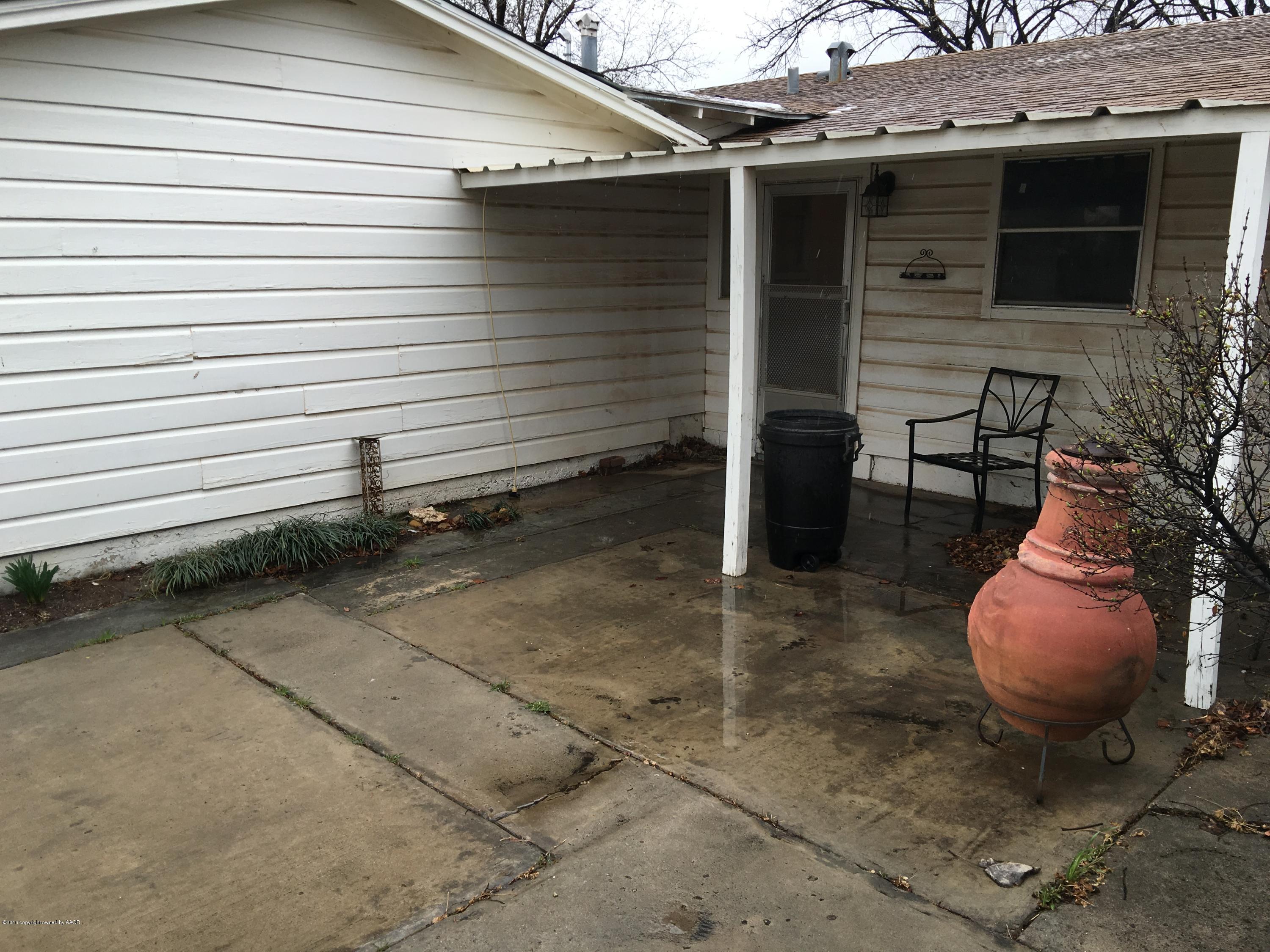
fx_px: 1064
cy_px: 476
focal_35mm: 29
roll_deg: -1.4
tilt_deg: -11.2
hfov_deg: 61.7
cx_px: 635
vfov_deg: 48.2
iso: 25
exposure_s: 1/262
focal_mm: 4.15
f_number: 2.2
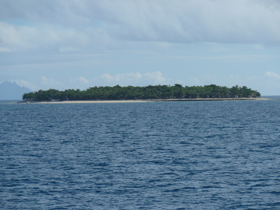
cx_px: 140
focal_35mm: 226
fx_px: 1828
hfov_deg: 8.8
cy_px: 105
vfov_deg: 6.6
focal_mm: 37
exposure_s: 1/500
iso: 80
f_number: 5.6
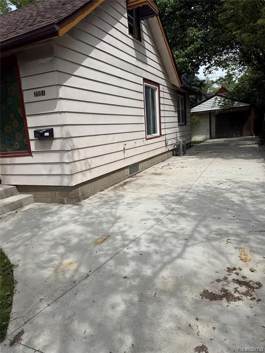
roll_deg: +4.1
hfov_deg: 56.8
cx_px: 132
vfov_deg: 71.6
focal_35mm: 24
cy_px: 176
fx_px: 245
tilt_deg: -10.5
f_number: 1.78
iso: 80
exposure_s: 1/5714
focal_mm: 6.76
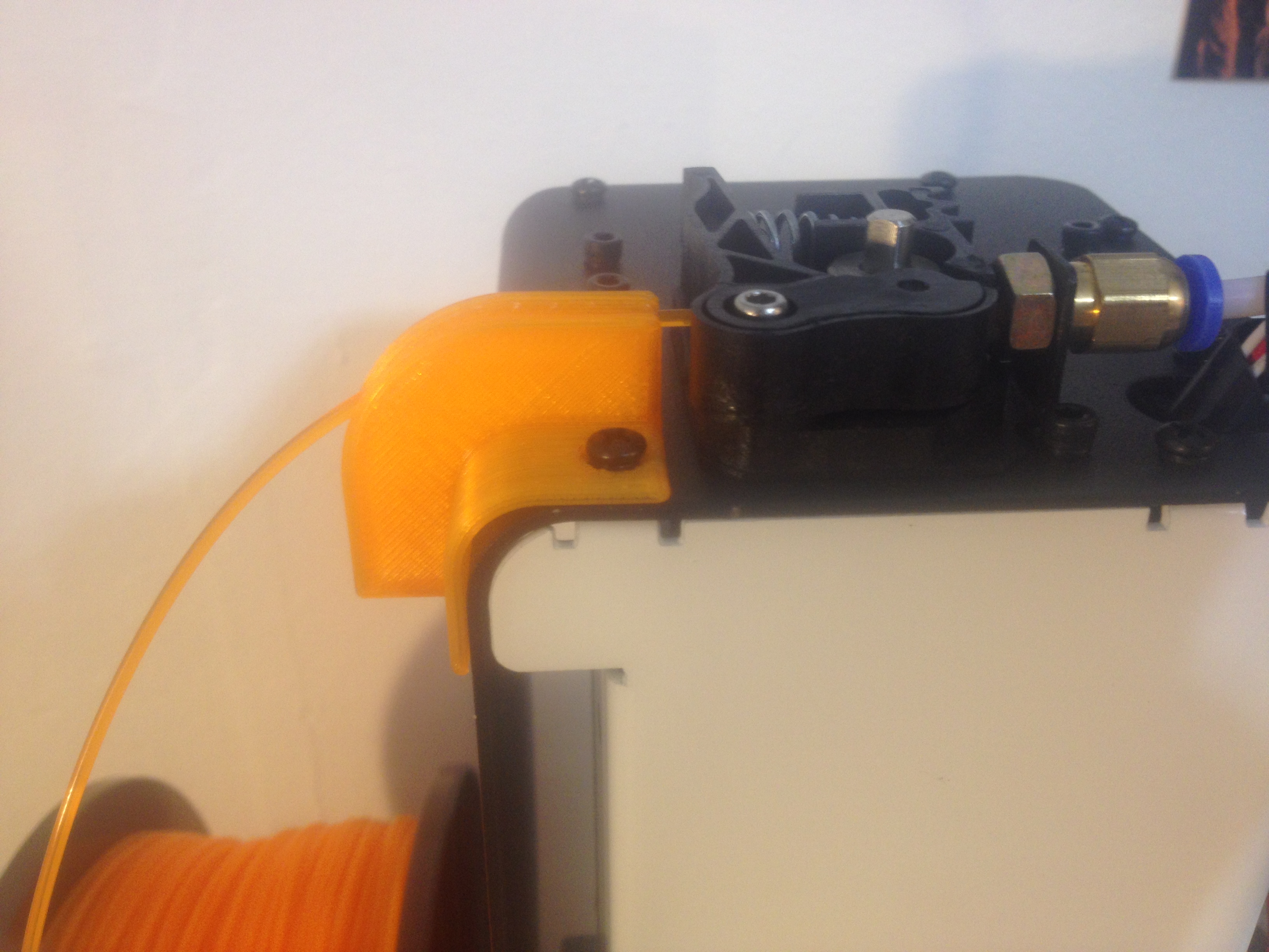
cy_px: 476
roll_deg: -0.2
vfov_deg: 40.7
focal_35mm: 35
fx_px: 1283
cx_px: 634
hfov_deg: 52.6
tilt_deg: -32.5
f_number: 2.4
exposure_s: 1/20
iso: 80
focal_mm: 4.28
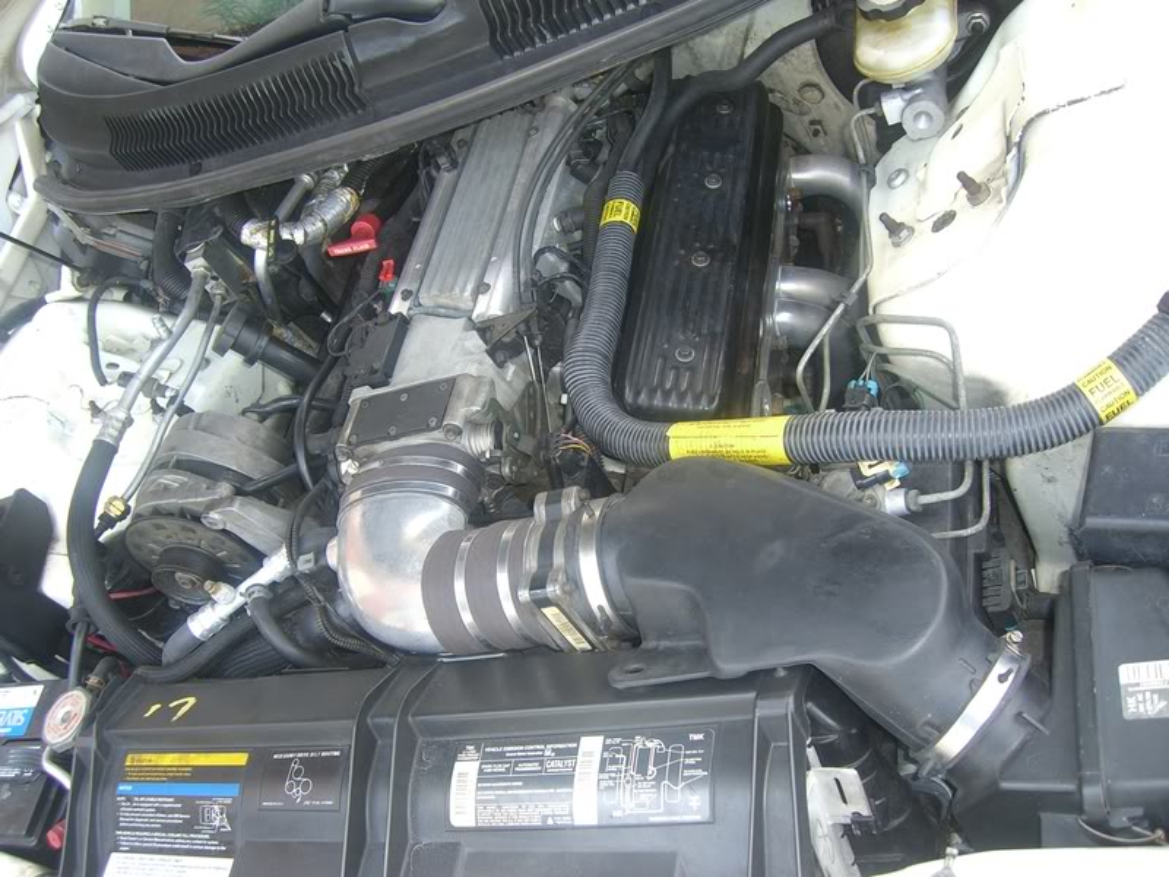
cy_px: 438
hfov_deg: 49.0
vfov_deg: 37.7
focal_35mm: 38
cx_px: 584
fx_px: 1283
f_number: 2.7
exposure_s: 1/80
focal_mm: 6.2
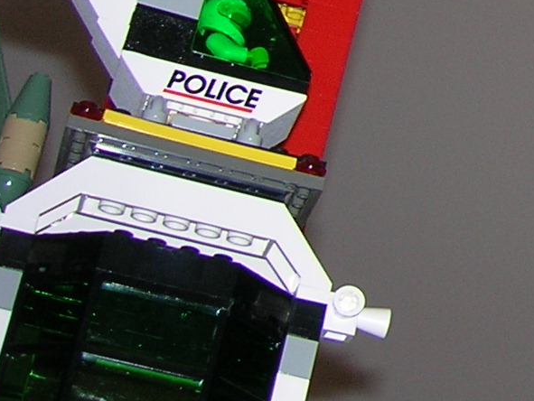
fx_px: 2300
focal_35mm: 149
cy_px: -166
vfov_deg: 9.7
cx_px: 1161
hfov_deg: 11.5
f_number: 2.9
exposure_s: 1/60.1
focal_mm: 5.7
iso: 50
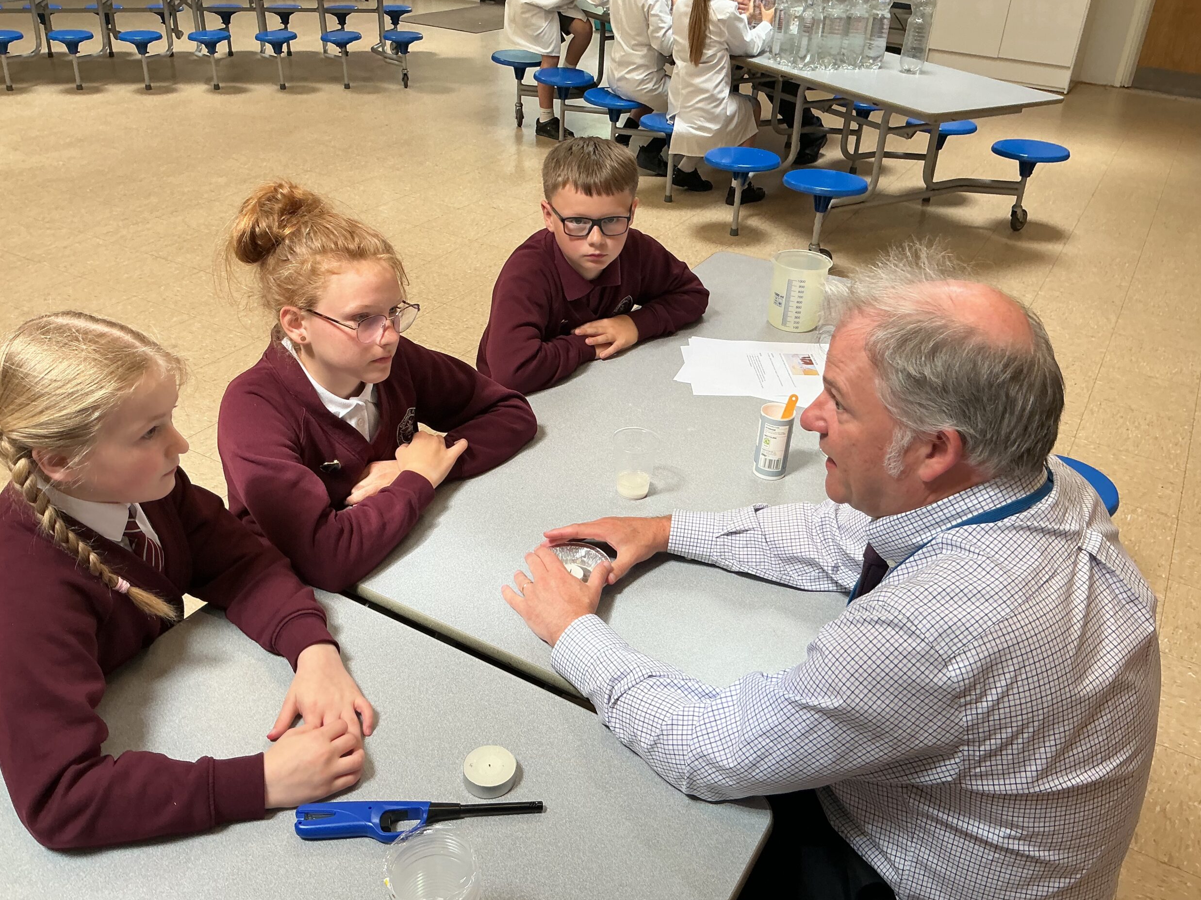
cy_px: 437
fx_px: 1041
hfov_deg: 60.0
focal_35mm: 30
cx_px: 582
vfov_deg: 46.8
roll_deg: -2.4
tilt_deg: -30.8
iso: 40
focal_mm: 3
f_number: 1.8
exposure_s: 1/100
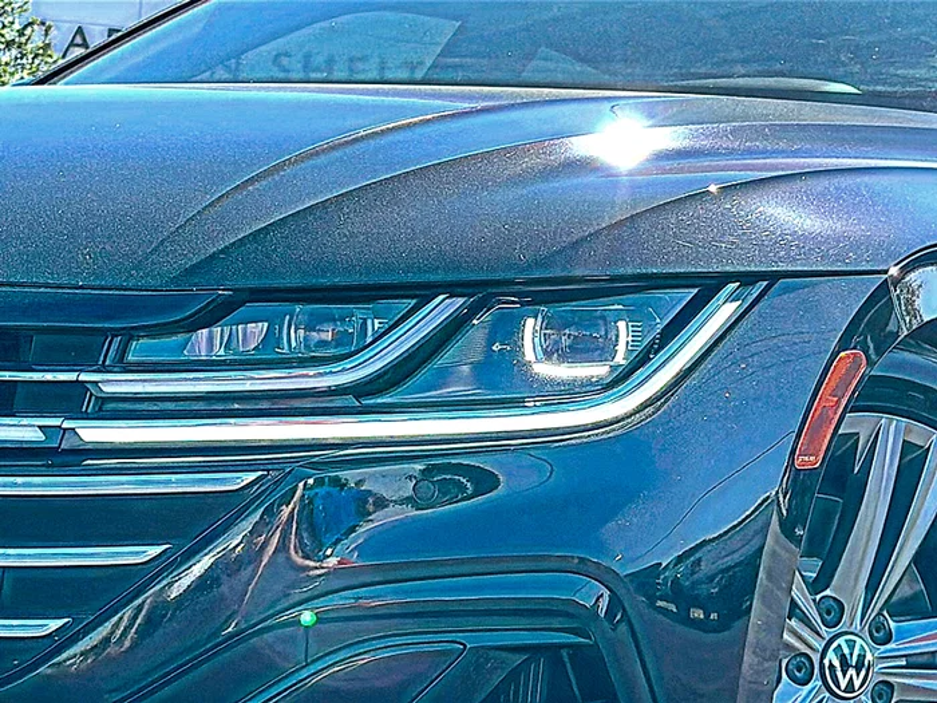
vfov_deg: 16.8
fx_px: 2382
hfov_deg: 22.3
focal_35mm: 88
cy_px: 352
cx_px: 468
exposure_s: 1/1618
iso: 80
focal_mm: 6.86
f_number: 1.78
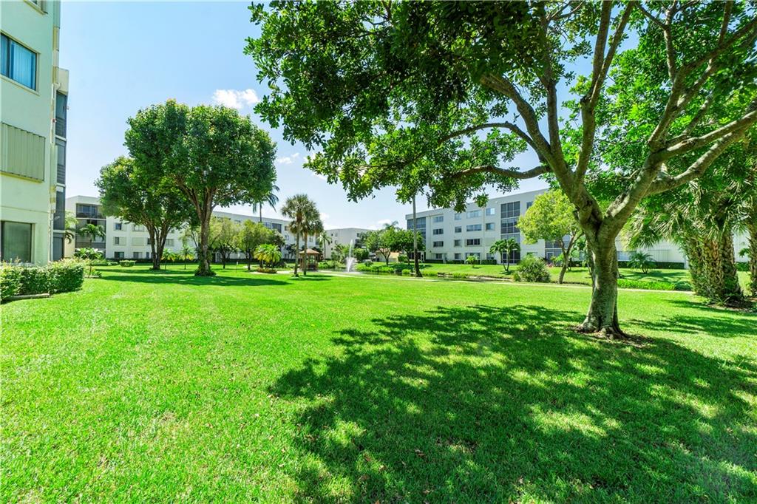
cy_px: 252
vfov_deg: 77.3
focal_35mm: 15
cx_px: 378
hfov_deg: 100.4
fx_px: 315
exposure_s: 1/80
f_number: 11
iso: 100
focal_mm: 10
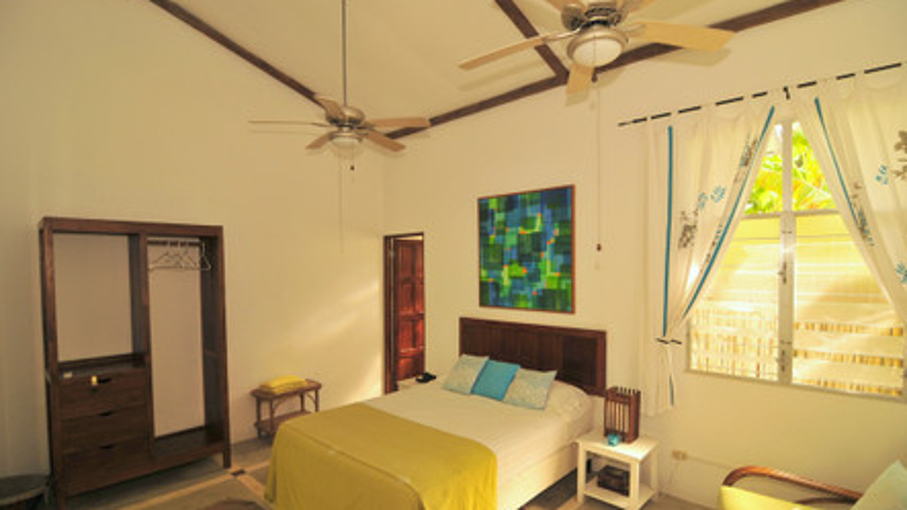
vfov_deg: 62.3
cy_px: 265
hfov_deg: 94.2
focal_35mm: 18
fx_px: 422
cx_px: 455
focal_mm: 11
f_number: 4
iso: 320
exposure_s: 1/200
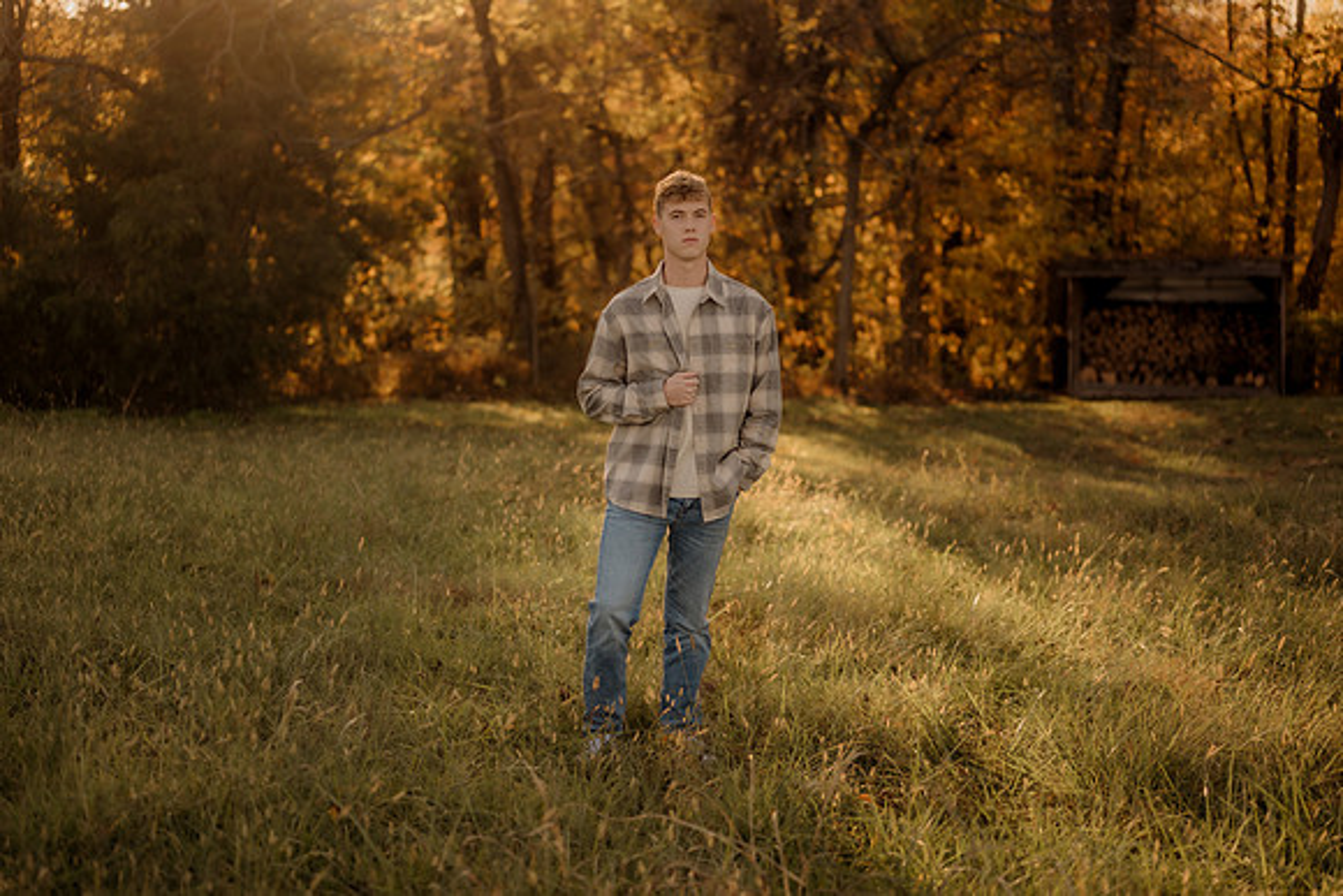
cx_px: 639
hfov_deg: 36.8
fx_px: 2016
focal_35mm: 54
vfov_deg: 25.1
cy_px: 449
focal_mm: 50
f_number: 1.8
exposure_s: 1/1250
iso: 250
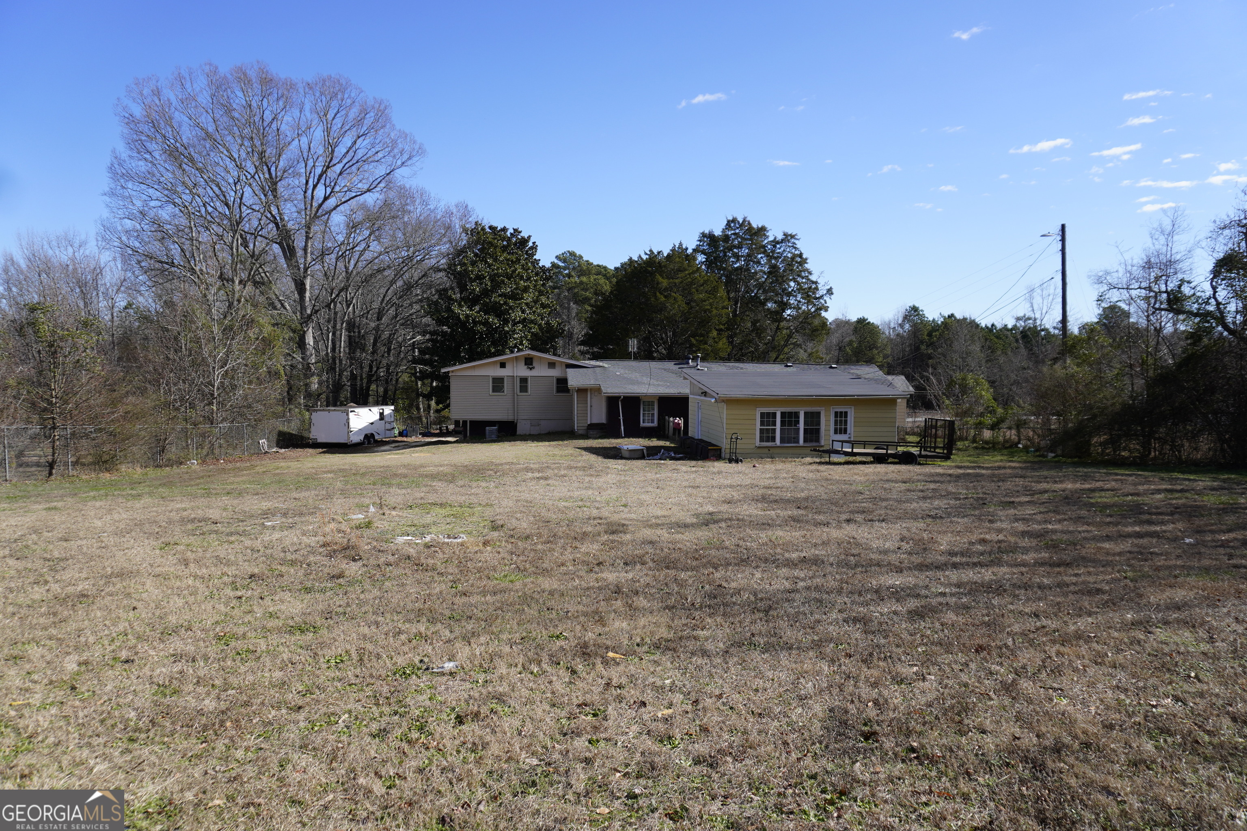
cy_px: 416
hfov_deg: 73.7
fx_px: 831
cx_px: 624
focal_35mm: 24
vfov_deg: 53.1
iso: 100
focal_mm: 16
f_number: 5
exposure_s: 1/640
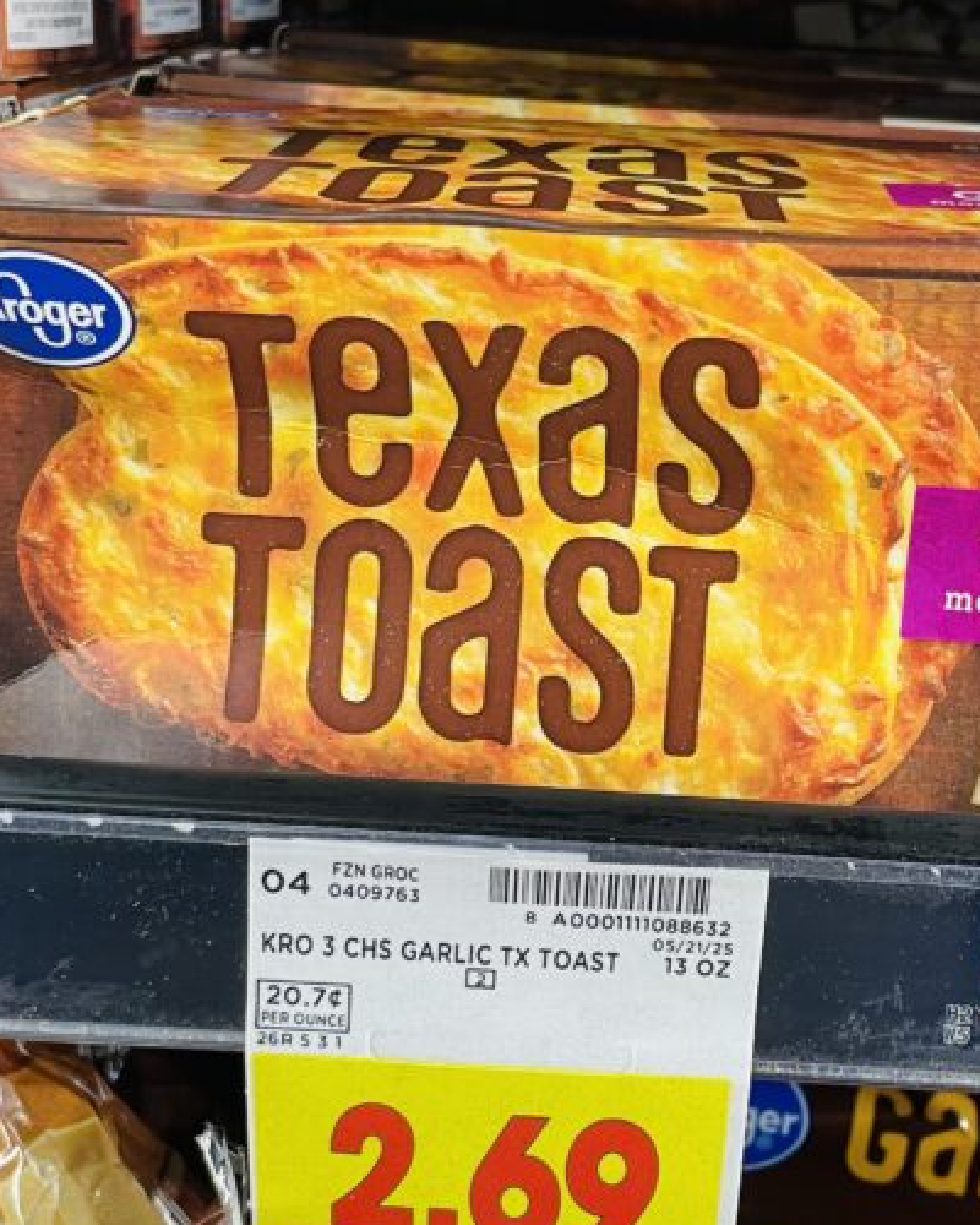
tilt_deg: -19.6
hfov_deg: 29.0
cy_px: 627
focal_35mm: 52
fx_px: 1885
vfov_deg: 36.0
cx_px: 642
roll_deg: -4.7
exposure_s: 1/60
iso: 80
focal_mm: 4.2
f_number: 1.6
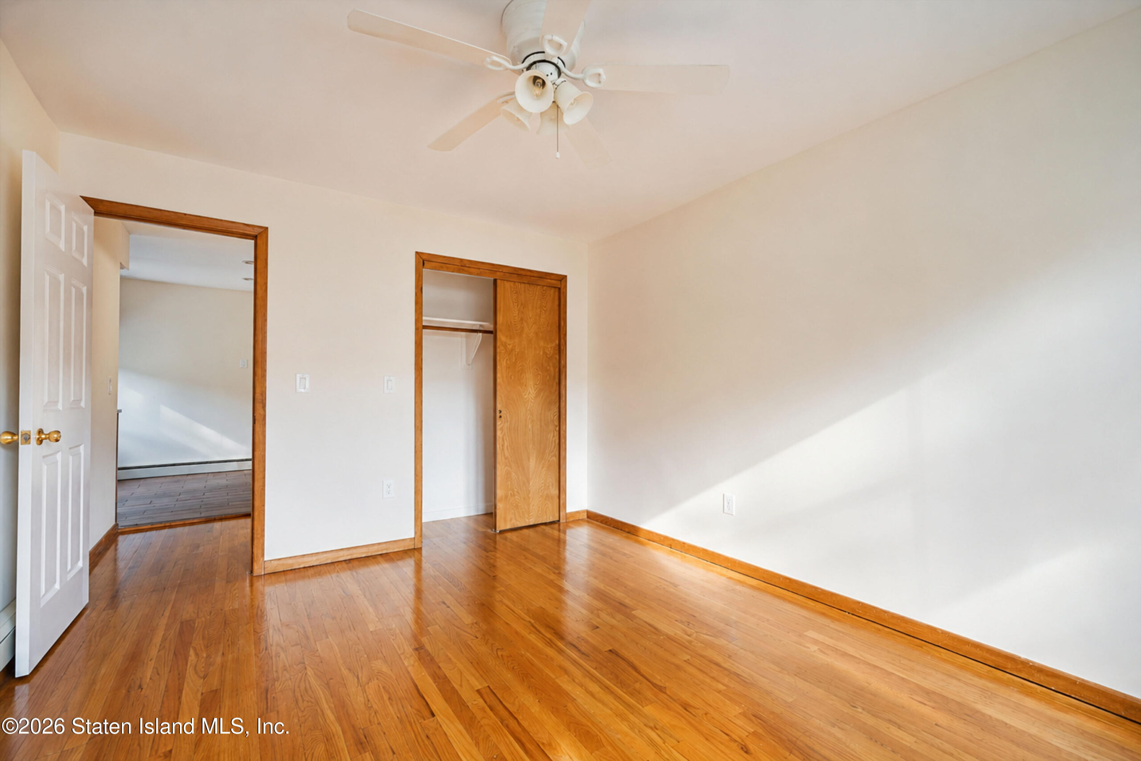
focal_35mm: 16
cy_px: 380
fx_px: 507
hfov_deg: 96.7
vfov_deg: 73.8
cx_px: 570
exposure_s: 1/6
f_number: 4
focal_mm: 16
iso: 64
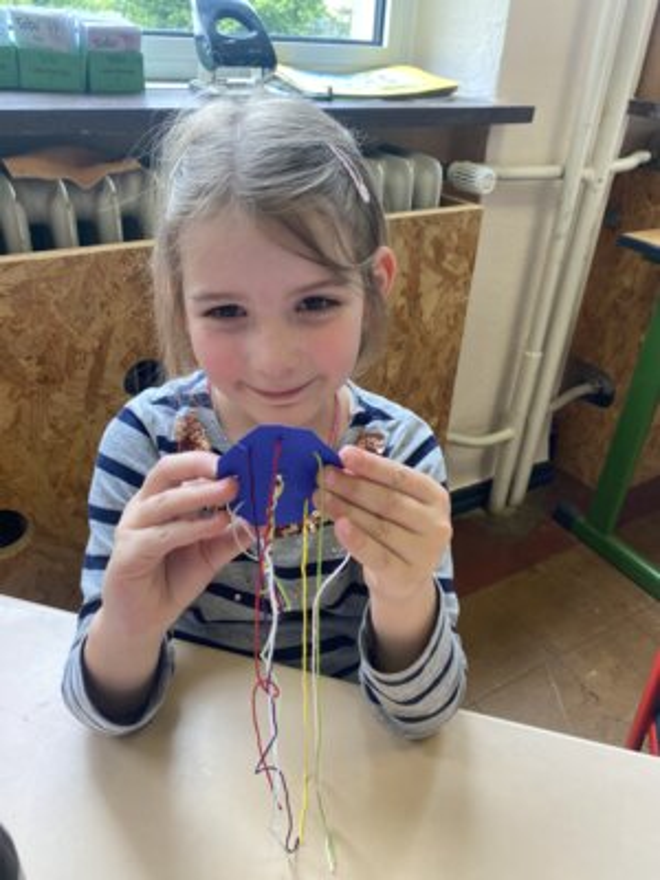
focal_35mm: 26
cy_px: 440
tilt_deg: -30.8
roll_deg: -3.6
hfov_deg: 53.1
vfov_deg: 67.3
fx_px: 661
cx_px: 330
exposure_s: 1/100
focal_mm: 4.25
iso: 100
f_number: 1.8
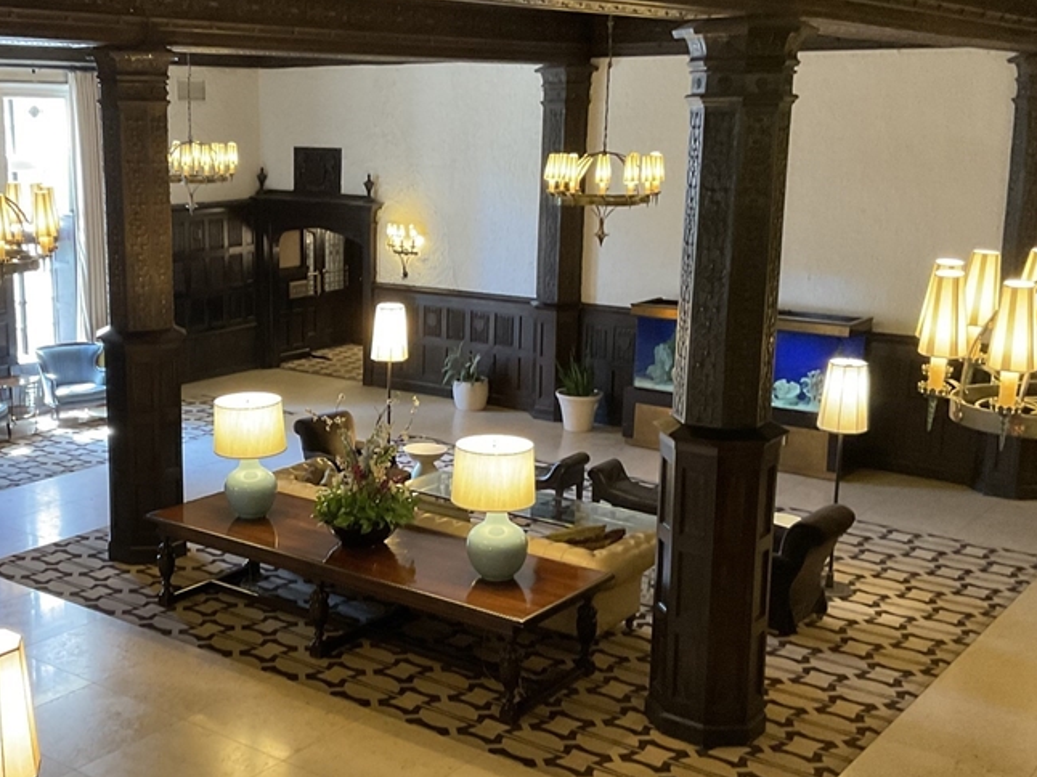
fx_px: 1378
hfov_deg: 40.7
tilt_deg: -12.0
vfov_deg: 31.5
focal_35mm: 46
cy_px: 392
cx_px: 345
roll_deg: -0.3
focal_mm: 3
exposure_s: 1/30
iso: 250
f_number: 1.8
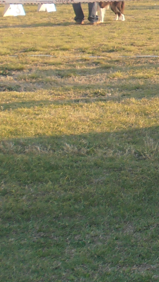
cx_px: 378
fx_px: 1460
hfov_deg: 6.0
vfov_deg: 11.0
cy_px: 70
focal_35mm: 195
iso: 80
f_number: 4.5
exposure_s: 1/100
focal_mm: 10.04
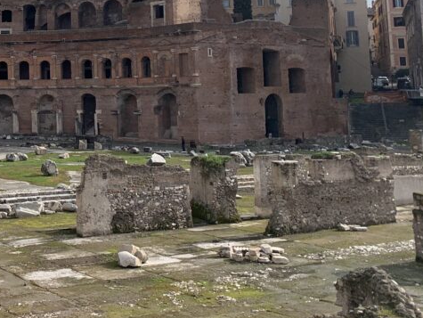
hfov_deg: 31.2
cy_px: 25
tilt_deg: +6.5
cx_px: -20
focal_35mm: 56
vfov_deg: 25.2
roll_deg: +1.2
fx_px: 685
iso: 25
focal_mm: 4.25
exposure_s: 1/3401
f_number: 1.8
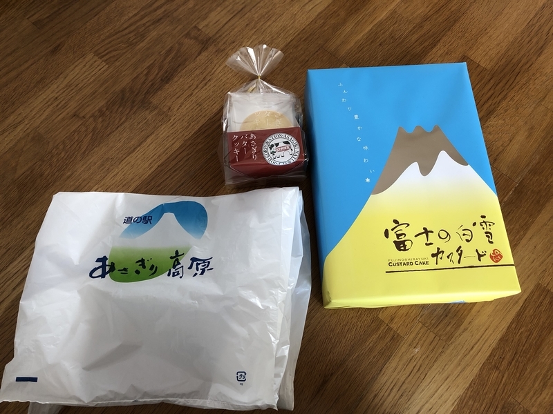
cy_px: 207
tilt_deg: -69.8
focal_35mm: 28
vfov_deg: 49.7
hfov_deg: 63.4
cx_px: 276
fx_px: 447
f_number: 1.8
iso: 25
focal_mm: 3.99
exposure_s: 1/30
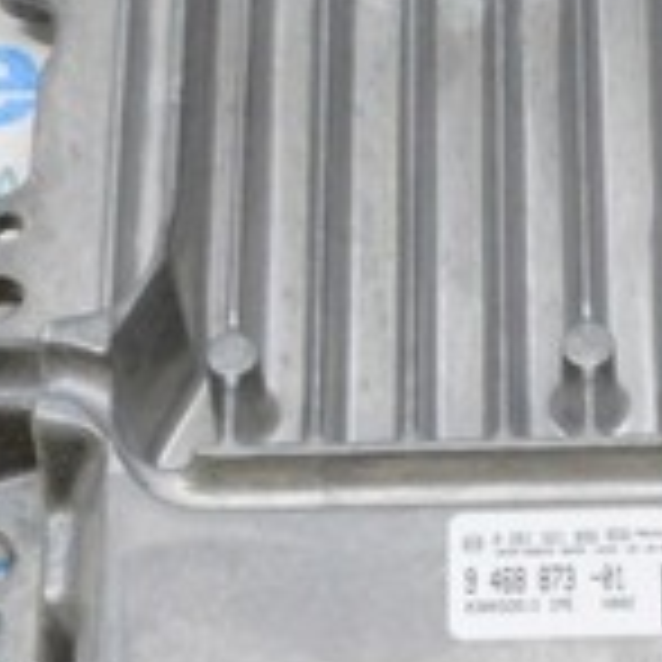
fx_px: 3592
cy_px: 281
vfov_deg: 10.5
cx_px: 657
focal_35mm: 166
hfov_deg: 10.4
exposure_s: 1/20
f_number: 20
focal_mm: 30
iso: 6400
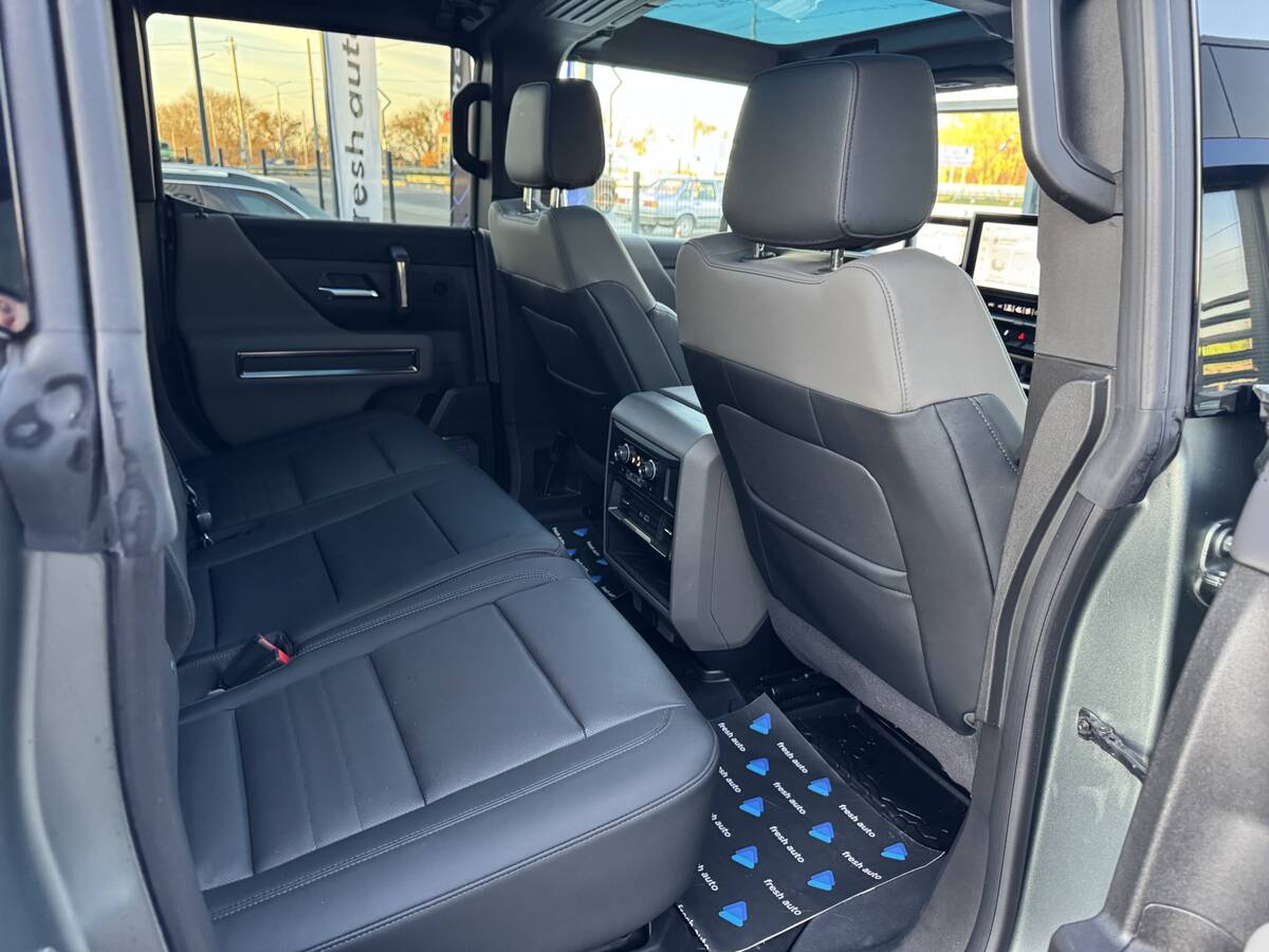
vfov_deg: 56.8
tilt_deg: -16.4
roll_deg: -1.7
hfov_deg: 71.6
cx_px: 634
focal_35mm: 24
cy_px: 476
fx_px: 880
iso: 400
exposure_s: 1/60
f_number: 1.78
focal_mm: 6.76
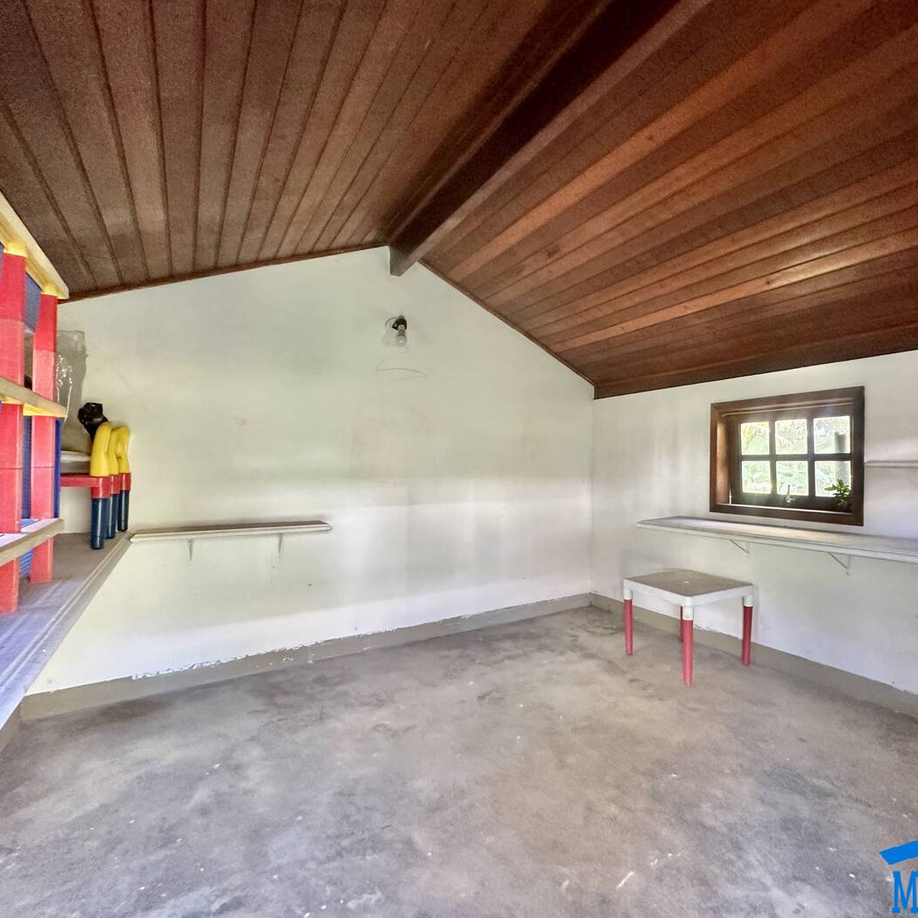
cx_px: 566
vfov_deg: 84.0
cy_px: 470
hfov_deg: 82.6
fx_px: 510
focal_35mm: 17
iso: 400
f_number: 2.2
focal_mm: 2.22
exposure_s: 1/60
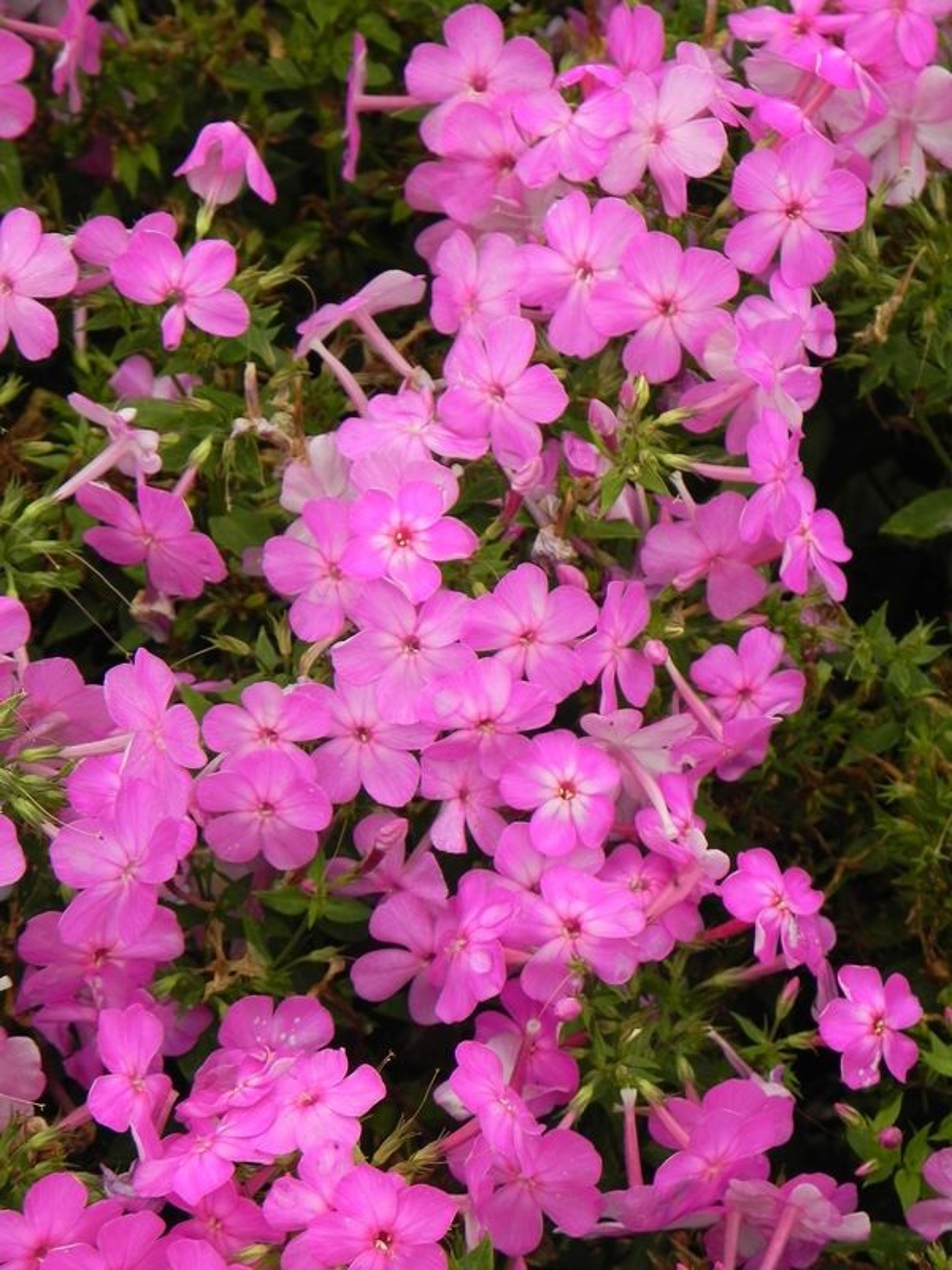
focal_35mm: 162
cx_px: 476
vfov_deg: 12.2
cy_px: 635
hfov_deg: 9.2
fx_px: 5940
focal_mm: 28.8
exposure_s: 1/400
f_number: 5
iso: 160
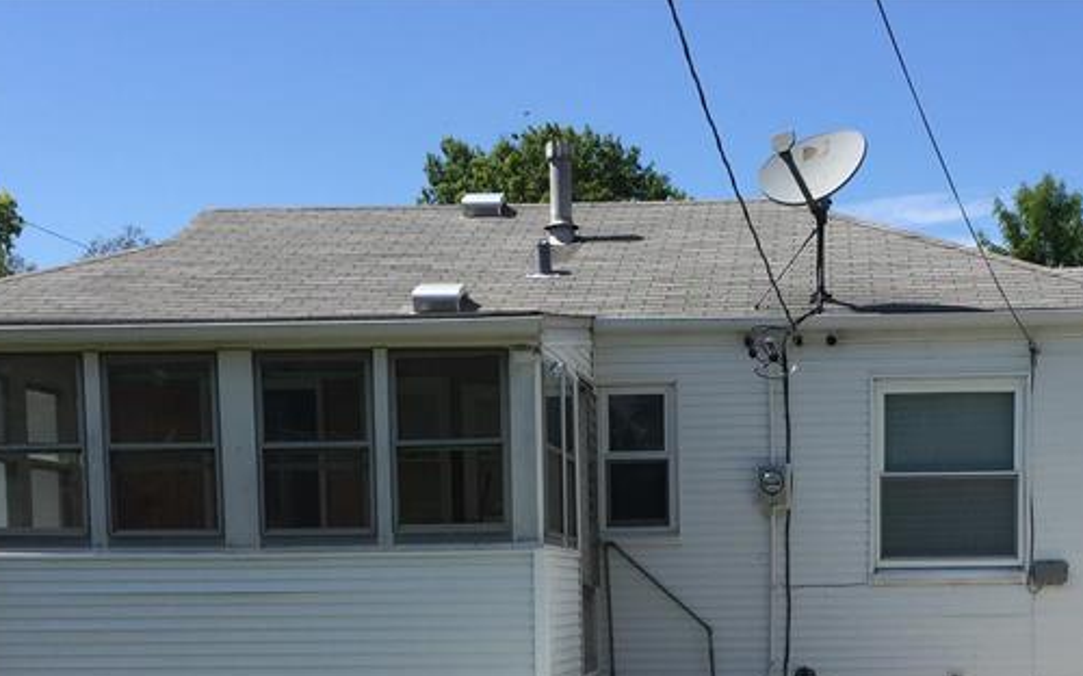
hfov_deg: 32.2
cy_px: 828
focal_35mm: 63
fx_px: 1859
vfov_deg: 19.3
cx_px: 734
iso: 32
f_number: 2.2
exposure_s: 1/1721
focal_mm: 4.15
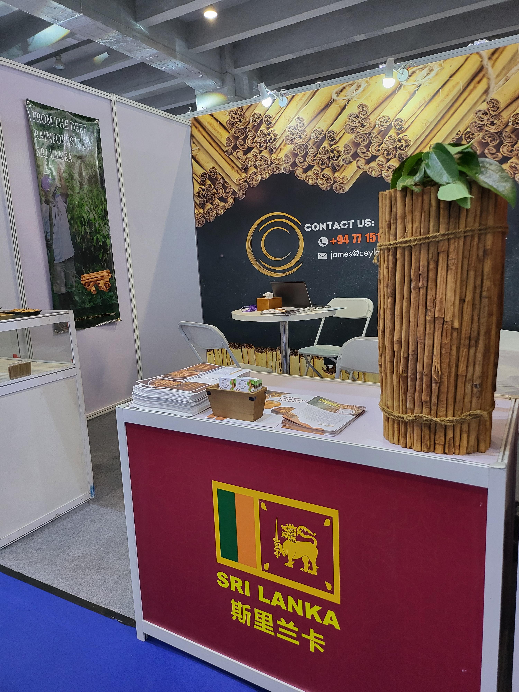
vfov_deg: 71.6
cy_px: 346
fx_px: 480
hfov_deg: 56.8
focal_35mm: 24
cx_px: 260
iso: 320
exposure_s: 1/100
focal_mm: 5
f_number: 1.8
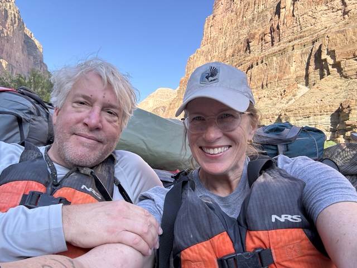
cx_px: 178
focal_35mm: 23
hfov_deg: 73.9
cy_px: 134
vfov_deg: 58.9
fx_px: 237
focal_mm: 2.69
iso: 25
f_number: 1.9
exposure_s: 1/172
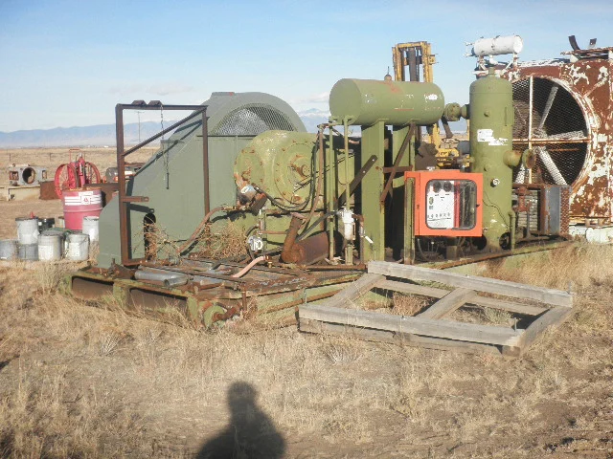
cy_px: 230
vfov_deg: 24.8
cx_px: 306
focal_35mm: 59
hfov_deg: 32.7
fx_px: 1045
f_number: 10.7
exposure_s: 1/100
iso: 64
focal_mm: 10.5
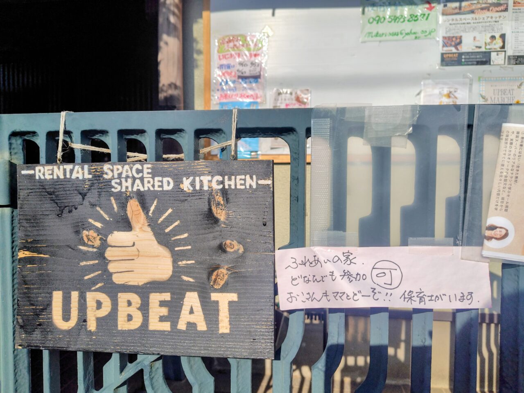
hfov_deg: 73.9
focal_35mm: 23
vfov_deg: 58.9
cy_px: 196
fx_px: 348
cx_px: 262
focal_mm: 5.6
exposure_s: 1/3902
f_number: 1.9
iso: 50
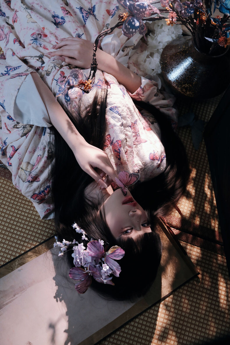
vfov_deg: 41.9
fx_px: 450
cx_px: 115
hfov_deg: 28.6
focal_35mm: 47
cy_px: 172
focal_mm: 31.5
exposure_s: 1/125
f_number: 4
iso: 1000
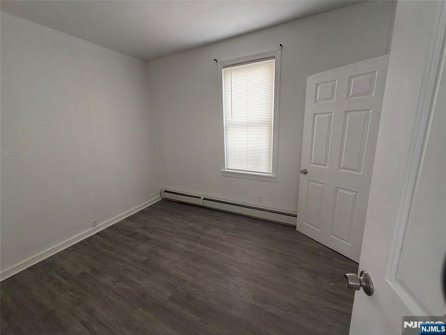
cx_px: 223
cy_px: 168
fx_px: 180
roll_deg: +1.6
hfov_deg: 102.1
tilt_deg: -12.7
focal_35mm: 14
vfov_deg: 85.7
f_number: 2.2
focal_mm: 2.22
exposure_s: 1/121
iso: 250
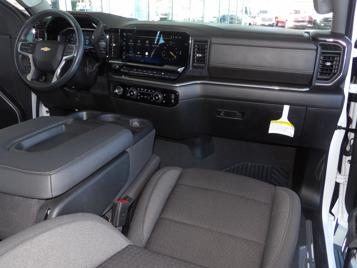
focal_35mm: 28
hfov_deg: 63.4
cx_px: 178
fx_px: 289
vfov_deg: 49.7
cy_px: 134
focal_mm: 5
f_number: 3.4
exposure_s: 1/29
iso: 200
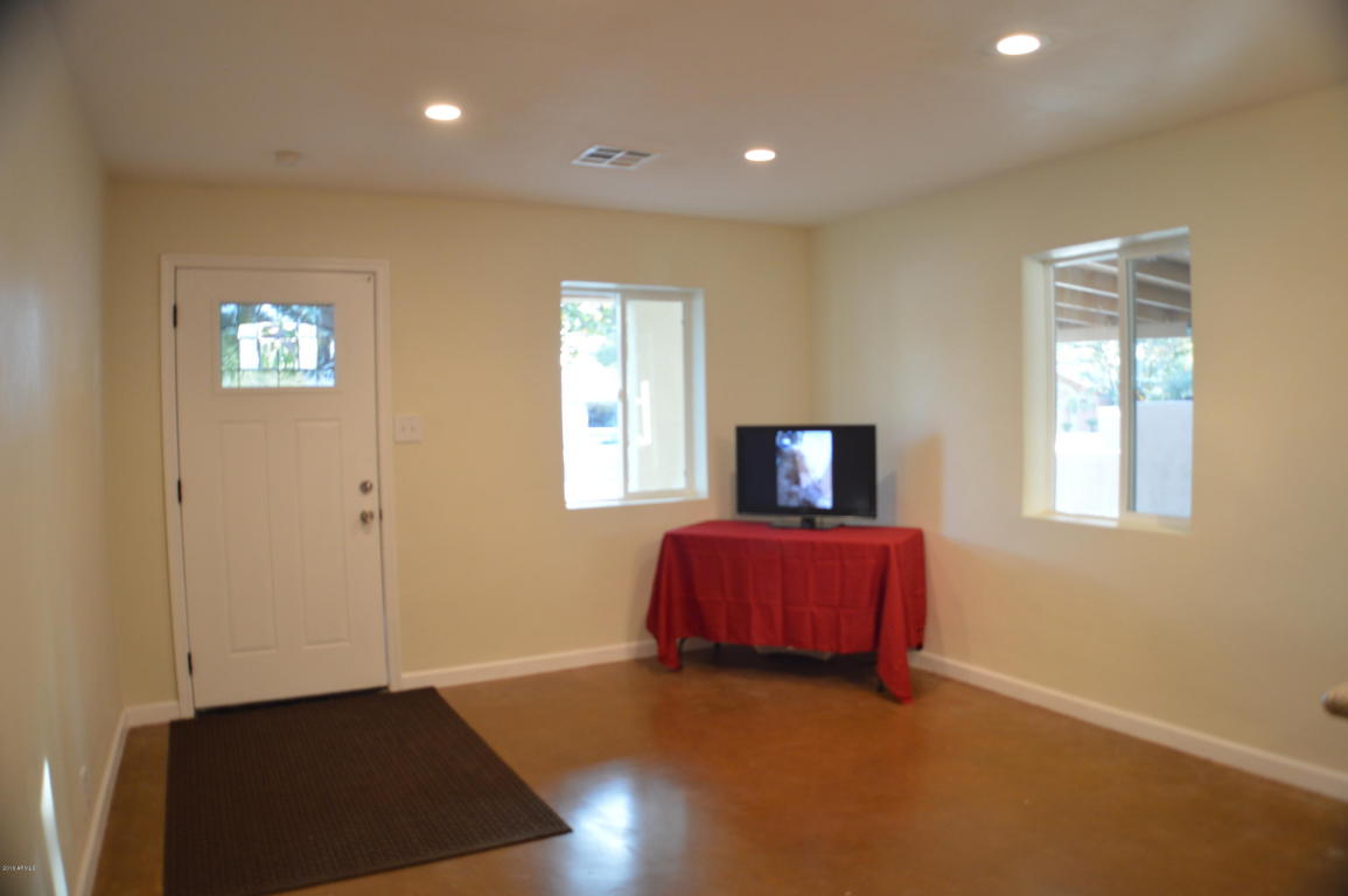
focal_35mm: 30
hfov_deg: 62.0
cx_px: 674
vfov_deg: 43.5
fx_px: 1122
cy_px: 448
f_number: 3.8
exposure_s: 1/25
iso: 400
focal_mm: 20
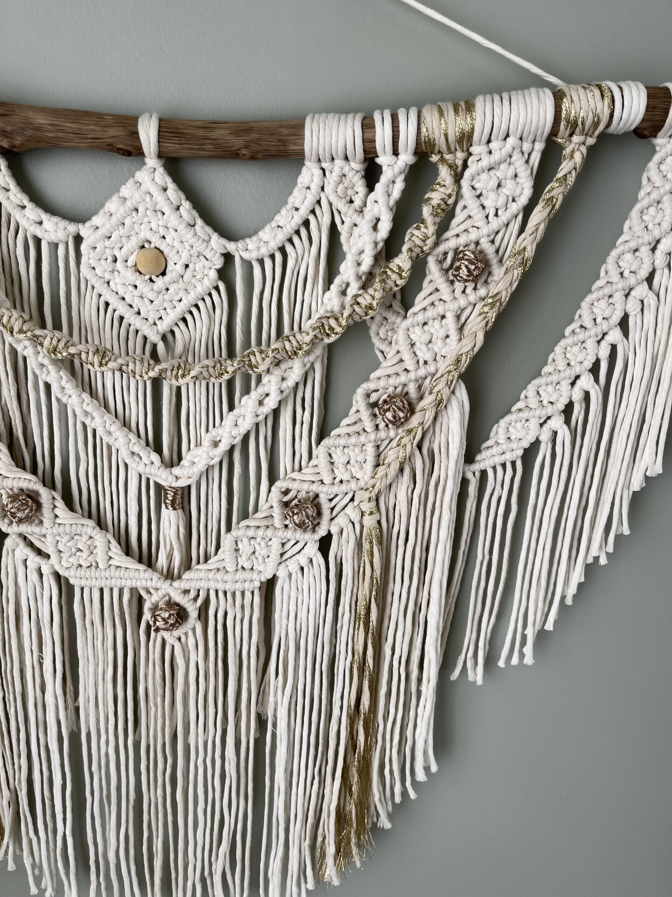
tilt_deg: -17.6
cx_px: 336
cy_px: 448
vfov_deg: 67.3
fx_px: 673
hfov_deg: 53.1
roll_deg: -4.2
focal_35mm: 26
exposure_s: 1/125
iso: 32
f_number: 1.6
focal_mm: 5.1
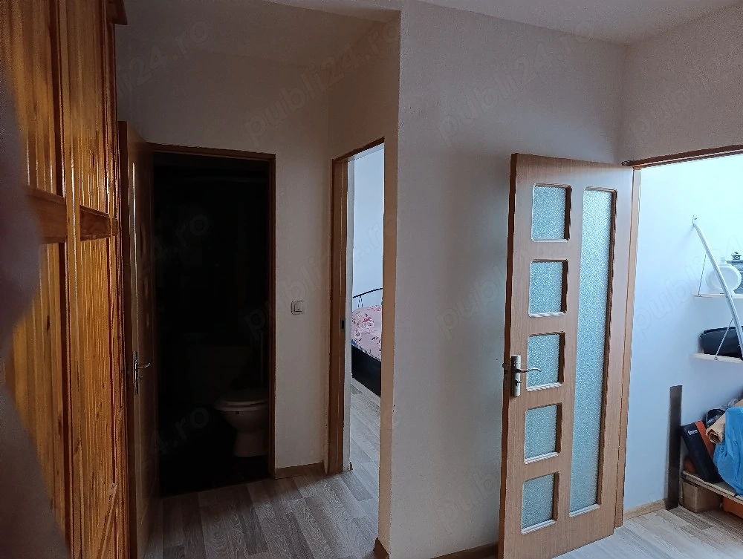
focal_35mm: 23
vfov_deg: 59.0
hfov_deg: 73.8
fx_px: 494
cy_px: 280
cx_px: 372
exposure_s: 1/50
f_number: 1.7
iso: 800
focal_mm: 6.11
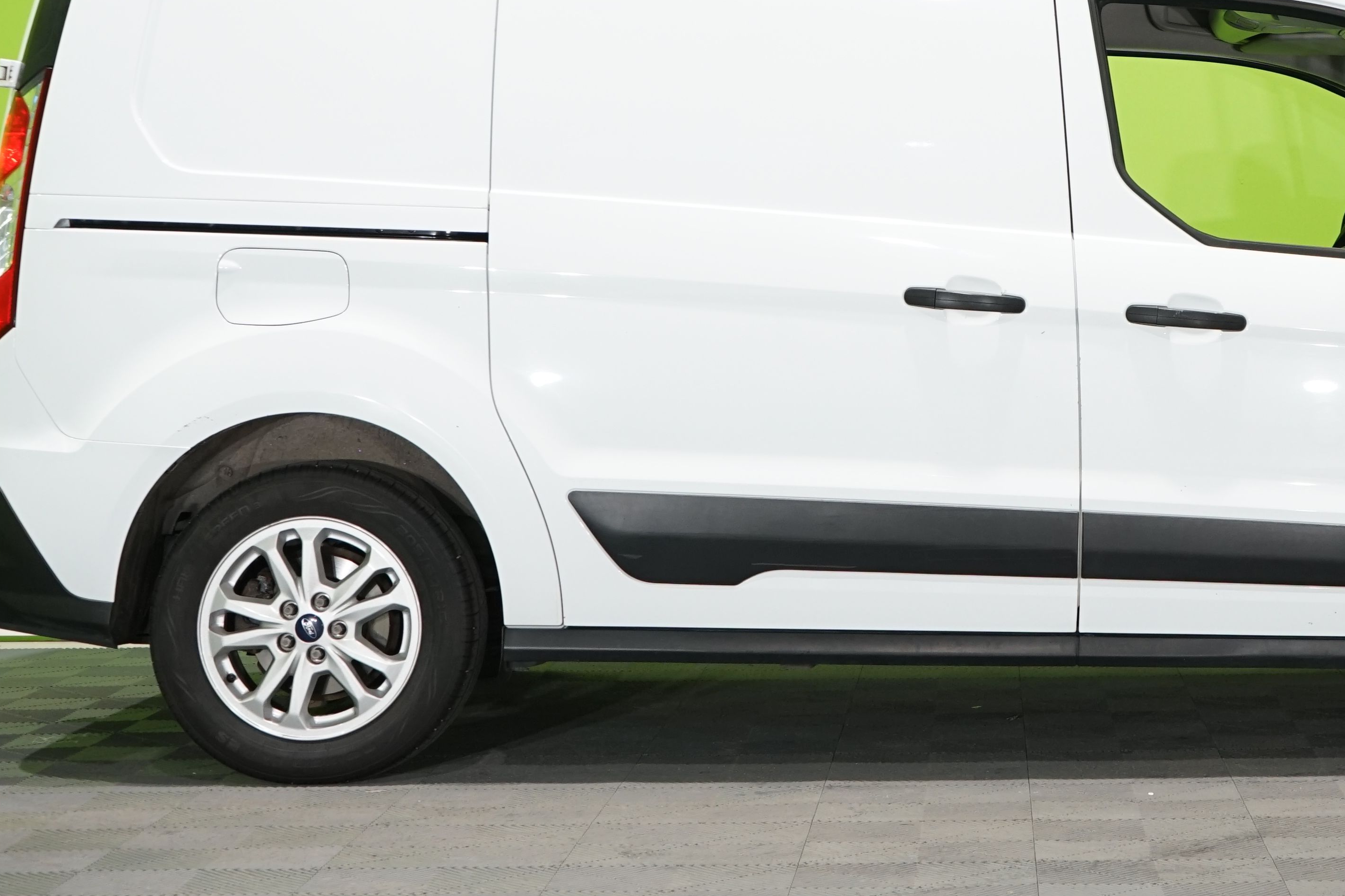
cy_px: 191
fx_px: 2914
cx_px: 1063
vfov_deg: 17.4
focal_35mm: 78
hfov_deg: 25.6
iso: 800
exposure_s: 1/30
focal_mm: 37
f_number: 5.6
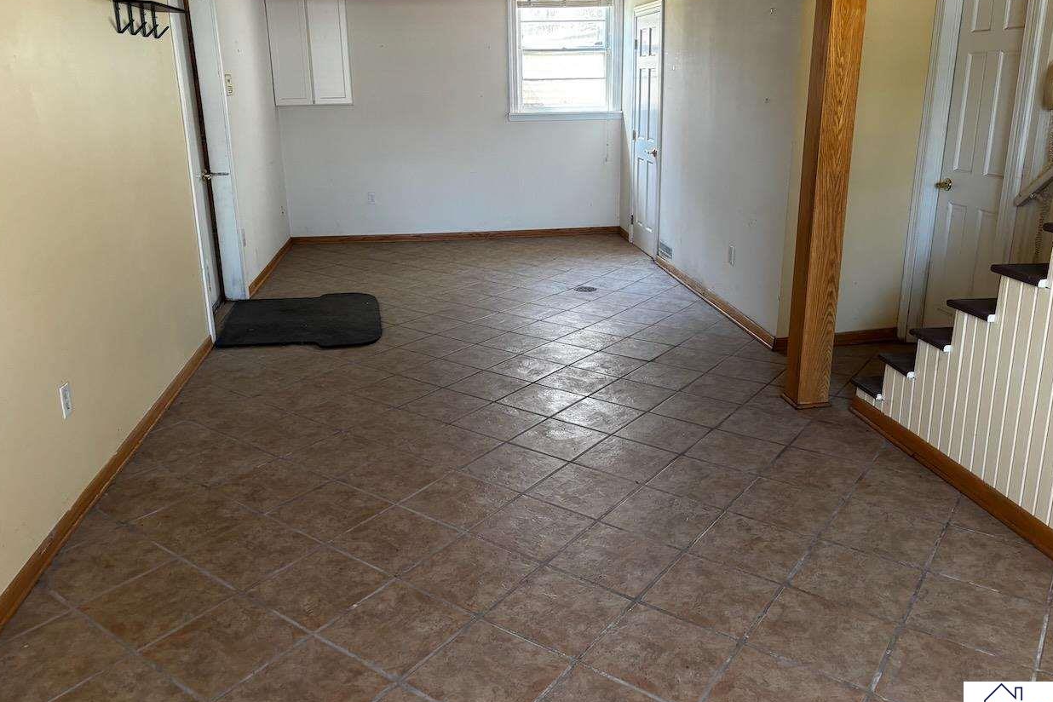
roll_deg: +1.1
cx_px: 525
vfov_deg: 46.3
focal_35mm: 28
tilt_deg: -15.2
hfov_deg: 65.5
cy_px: 315
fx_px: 819
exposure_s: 1/60
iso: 160
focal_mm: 5.96
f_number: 1.6
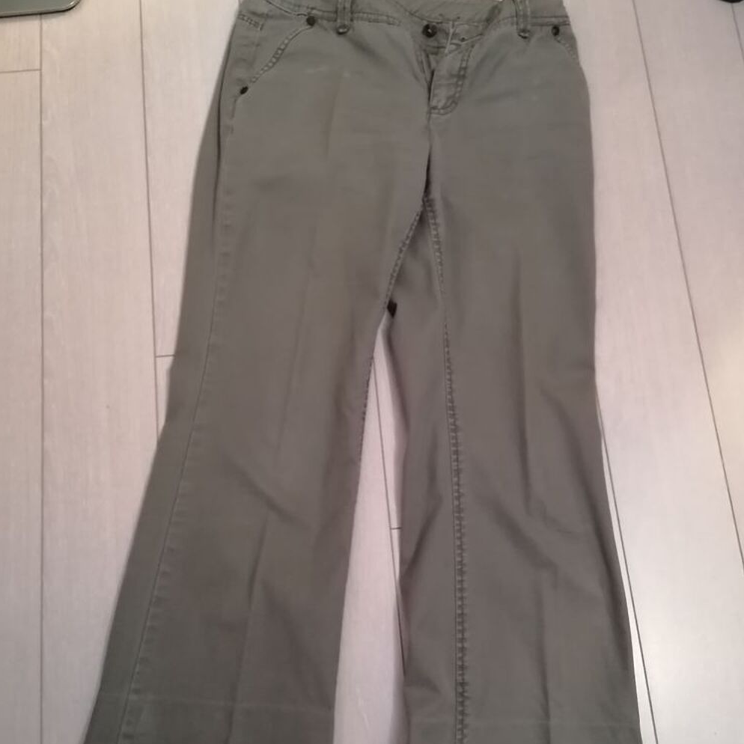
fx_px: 778
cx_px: 371
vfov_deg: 51.0
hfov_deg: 51.1
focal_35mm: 32
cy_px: 414
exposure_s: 1/16.7
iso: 800
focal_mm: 4.75
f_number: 1.8
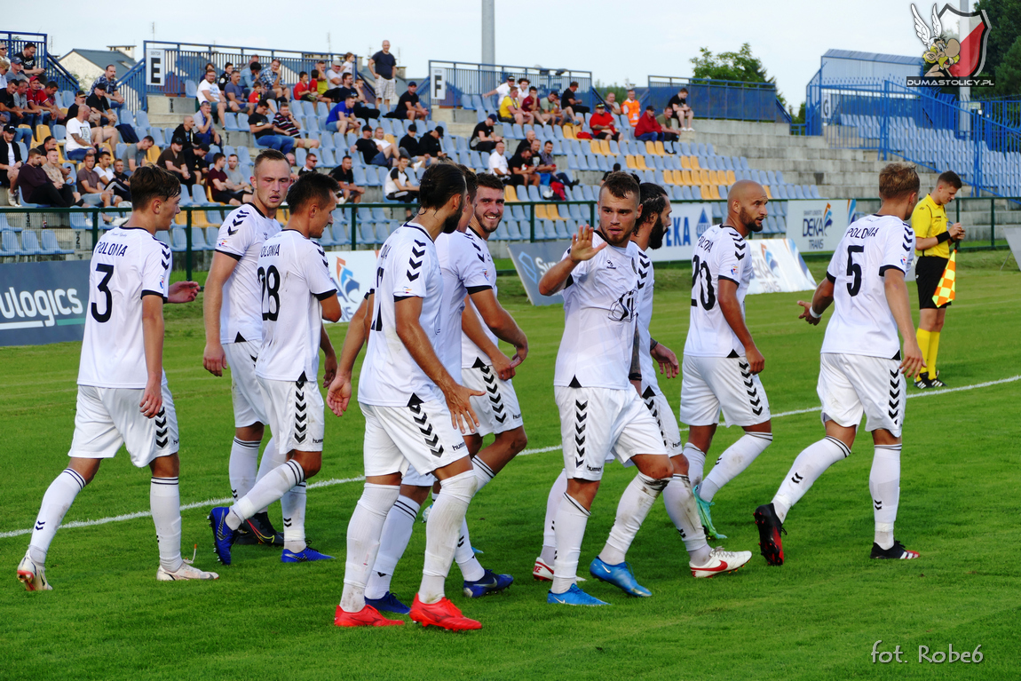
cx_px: 510
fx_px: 4084
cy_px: 340
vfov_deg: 9.5
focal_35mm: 144
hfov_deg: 14.2
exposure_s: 1/500
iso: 125
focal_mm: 52.4
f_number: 3.9
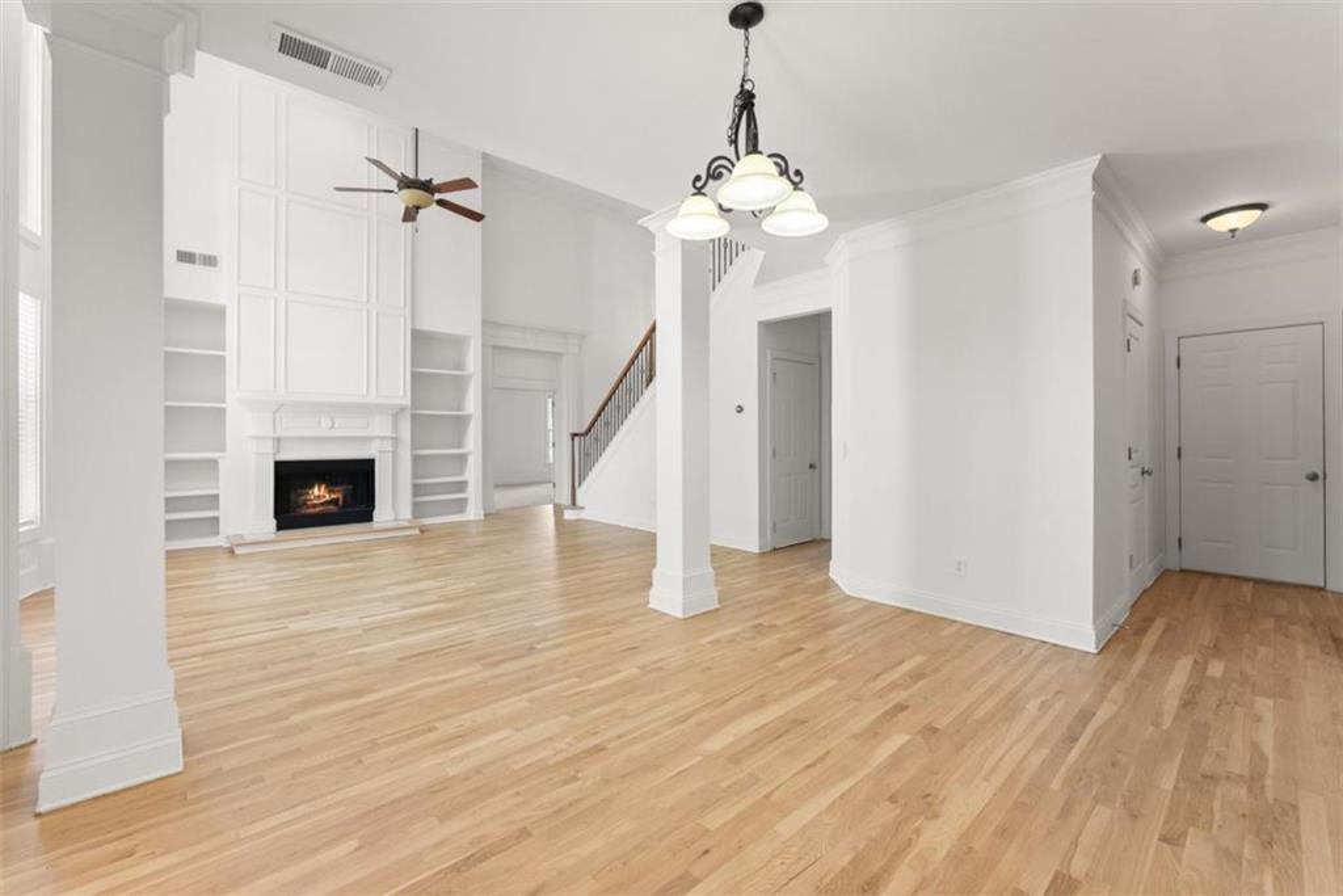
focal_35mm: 14
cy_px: 448
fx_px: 522
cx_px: 672
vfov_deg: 81.2
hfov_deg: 104.2
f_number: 7.1
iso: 800
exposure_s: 1/13
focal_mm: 14
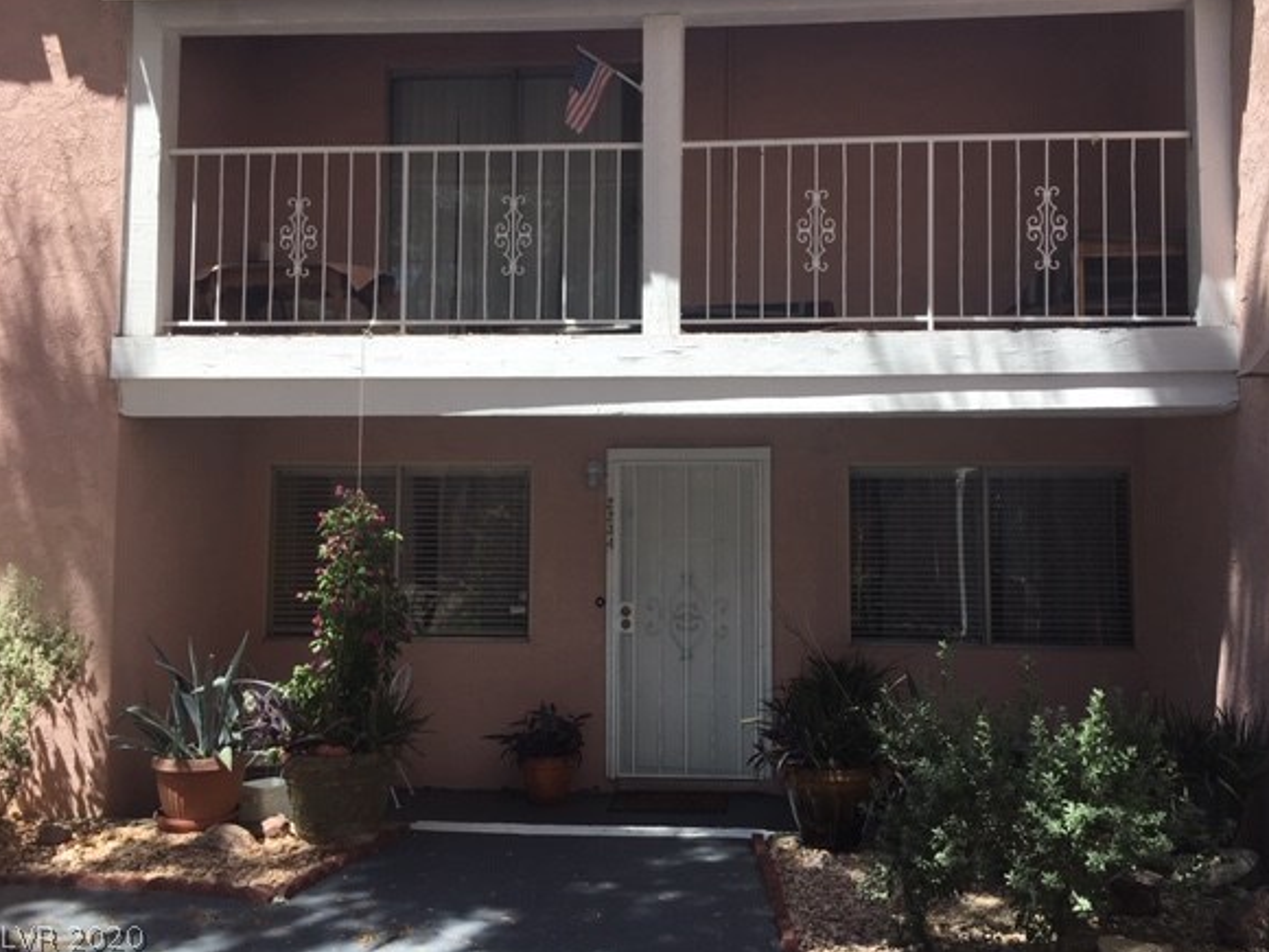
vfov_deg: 44.1
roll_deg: -1.6
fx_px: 1173
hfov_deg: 56.7
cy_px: 436
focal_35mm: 32
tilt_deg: +4.5
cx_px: 694
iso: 25
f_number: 2.2
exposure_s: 1/732
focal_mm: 4.15
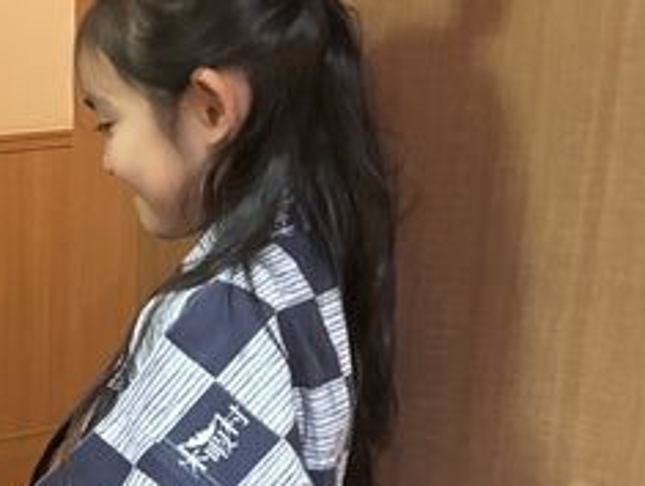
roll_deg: +2.4
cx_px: -191
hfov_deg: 20.0
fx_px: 1680
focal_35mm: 90
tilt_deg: -19.0
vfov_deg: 15.8
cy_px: 597
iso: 640
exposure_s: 1/30
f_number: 1.6
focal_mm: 5.96
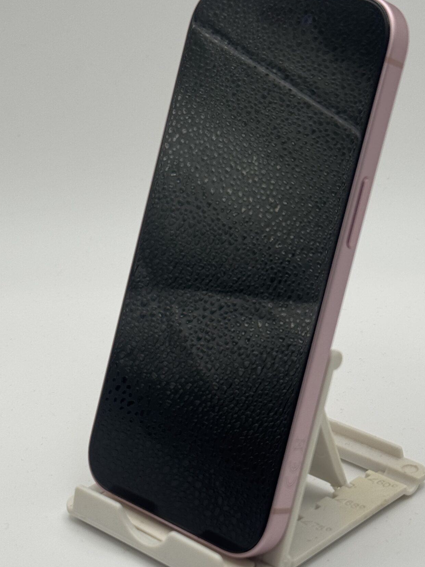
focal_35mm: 74
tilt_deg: -21.7
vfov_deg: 26.3
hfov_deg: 19.9
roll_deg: +1.5
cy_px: 285
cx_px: 236
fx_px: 1212
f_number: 1.78
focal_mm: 6.76
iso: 64
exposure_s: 1/723
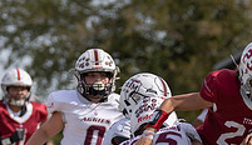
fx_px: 3947
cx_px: 227
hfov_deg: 3.7
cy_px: 179
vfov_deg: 2.1
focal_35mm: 587
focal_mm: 133
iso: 100
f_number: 3.5
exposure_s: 1/2000
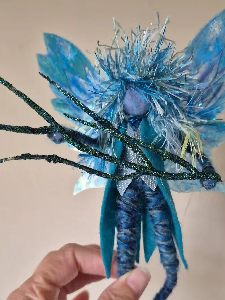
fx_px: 225
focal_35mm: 26
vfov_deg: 67.2
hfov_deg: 53.0
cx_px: 124
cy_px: 161
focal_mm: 5.4
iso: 200
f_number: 1.8
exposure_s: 1/100
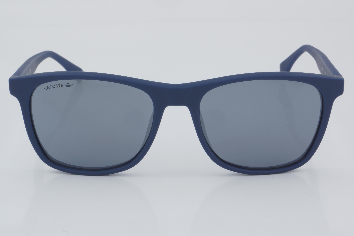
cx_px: 177
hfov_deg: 24.6
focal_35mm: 82
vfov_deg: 16.6
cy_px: 118
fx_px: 811
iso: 100
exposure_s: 1/4
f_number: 32
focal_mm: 55
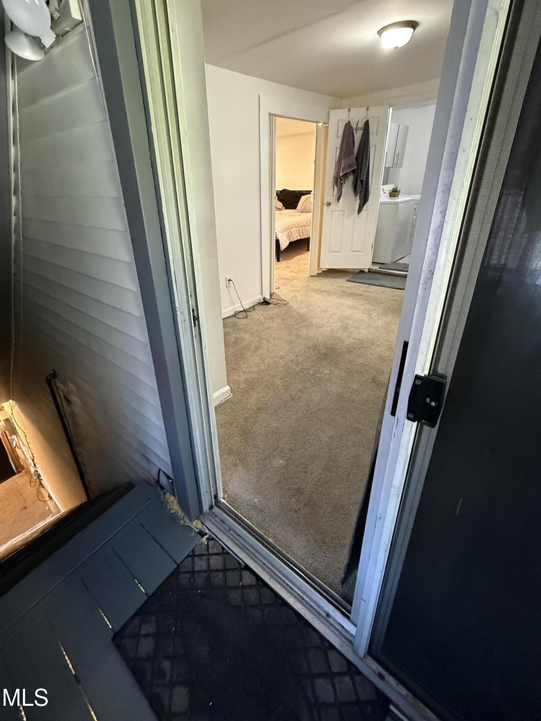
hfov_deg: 77.7
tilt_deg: -22.9
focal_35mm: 16
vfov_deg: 94.2
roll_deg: +2.1
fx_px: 333
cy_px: 323
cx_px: 235
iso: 640
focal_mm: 2.22
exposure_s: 1/60
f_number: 2.2
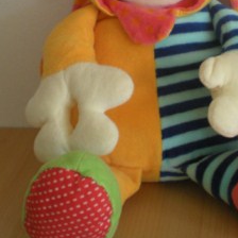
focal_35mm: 78
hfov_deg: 22.0
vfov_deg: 22.0
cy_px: 57
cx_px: 173
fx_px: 607
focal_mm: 6.3
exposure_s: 1/38.3
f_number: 3.1
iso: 200
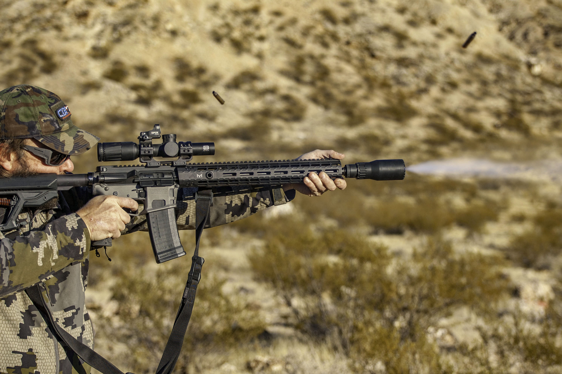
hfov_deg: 19.5
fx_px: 1638
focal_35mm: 105
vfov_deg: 13.0
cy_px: 187
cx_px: 281
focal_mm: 70
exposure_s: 1/1000
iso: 200
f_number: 4.5
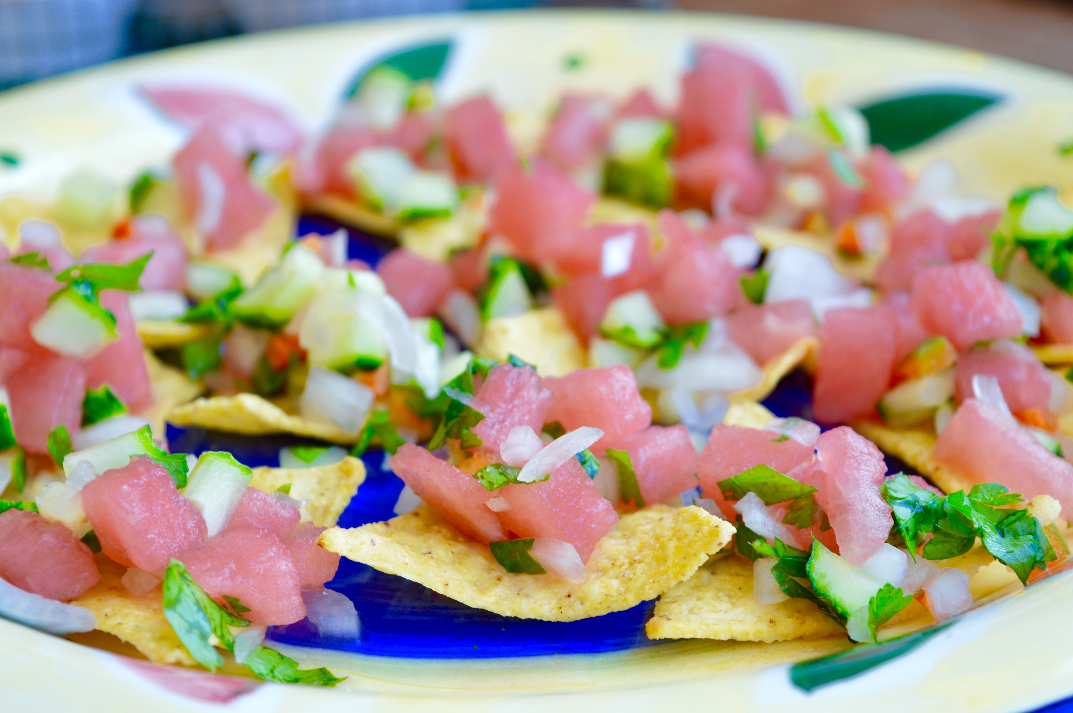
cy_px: 356
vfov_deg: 16.5
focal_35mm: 82
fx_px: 2457
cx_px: 536
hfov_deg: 24.6
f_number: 5.6
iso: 100
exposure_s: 1/10
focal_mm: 55
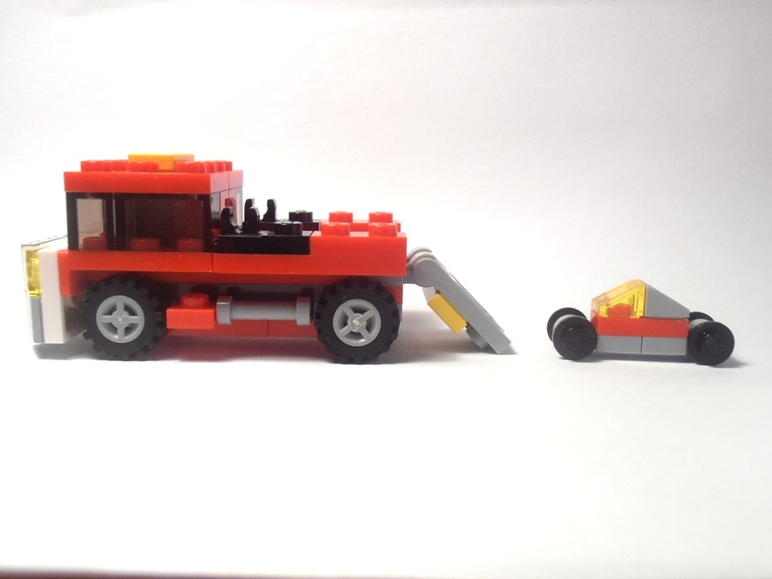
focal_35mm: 37
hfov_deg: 50.1
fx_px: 825
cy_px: 290
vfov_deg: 38.7
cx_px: 386
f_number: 3.9
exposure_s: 1/80
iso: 80
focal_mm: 6.61
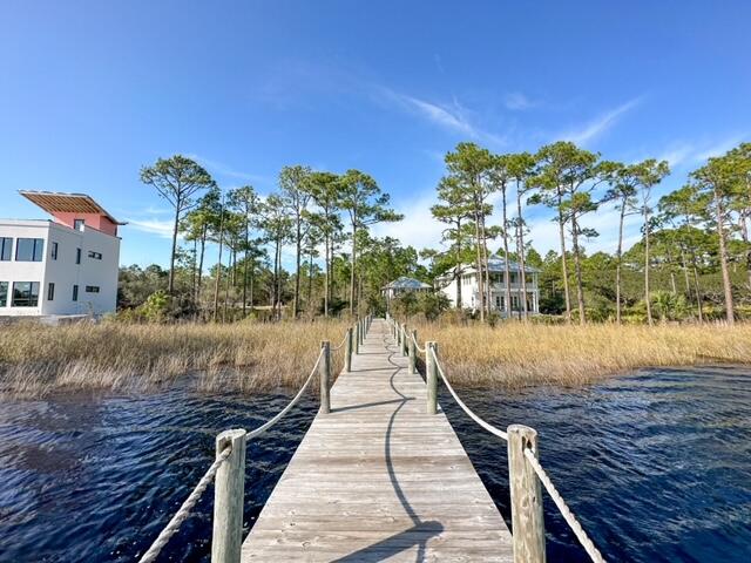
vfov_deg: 85.7
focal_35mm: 14
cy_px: 282
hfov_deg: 102.1
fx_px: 304
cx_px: 376
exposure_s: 1/1800
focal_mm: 2.22
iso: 40
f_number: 2.2
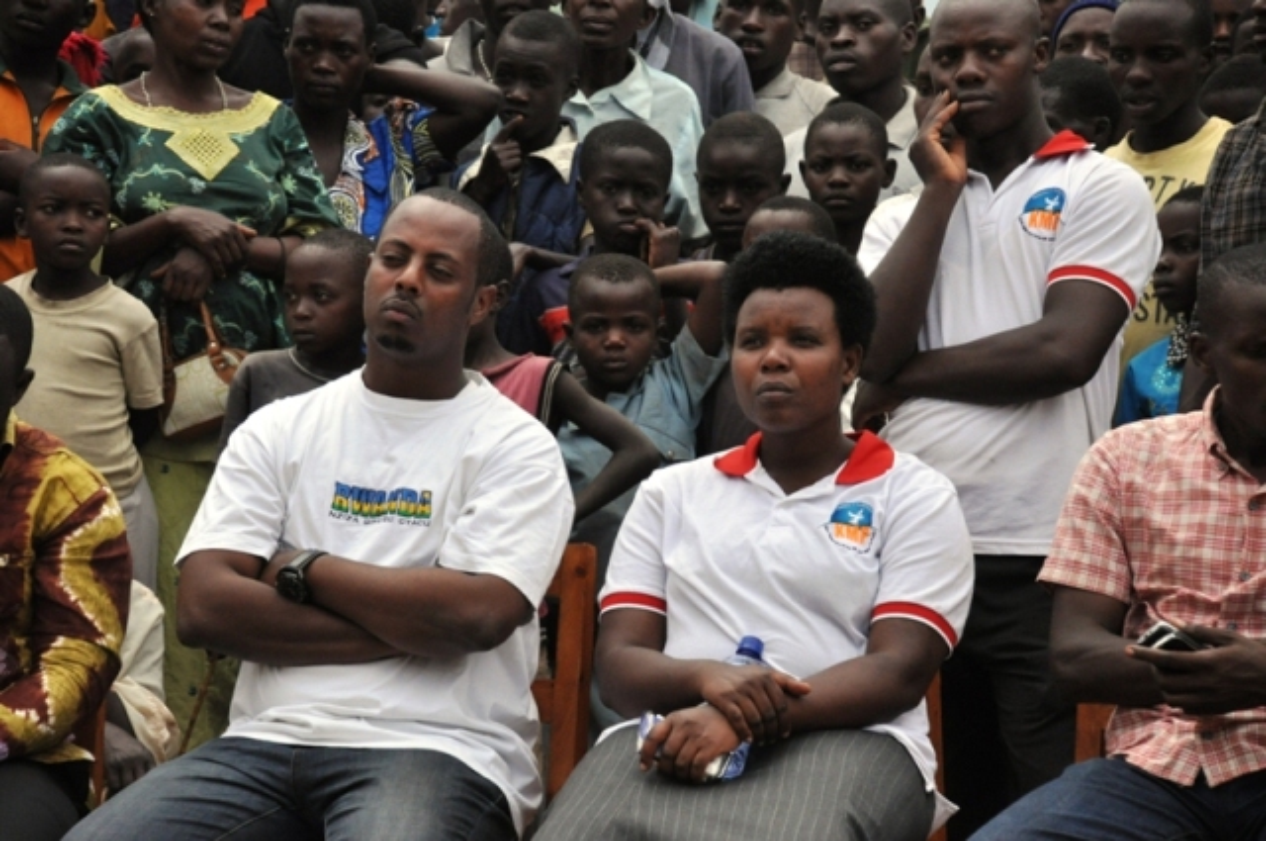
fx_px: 5268
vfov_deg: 9.1
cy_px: 420
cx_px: 633
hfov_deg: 13.7
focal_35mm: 150
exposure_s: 1/2500
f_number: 13
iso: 800
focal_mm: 100
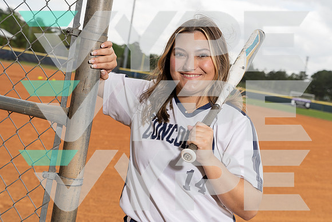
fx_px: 498
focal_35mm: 54
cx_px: 166
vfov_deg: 25.1
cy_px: 111
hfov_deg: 36.9
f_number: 6.3
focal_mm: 54
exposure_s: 1/250
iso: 100
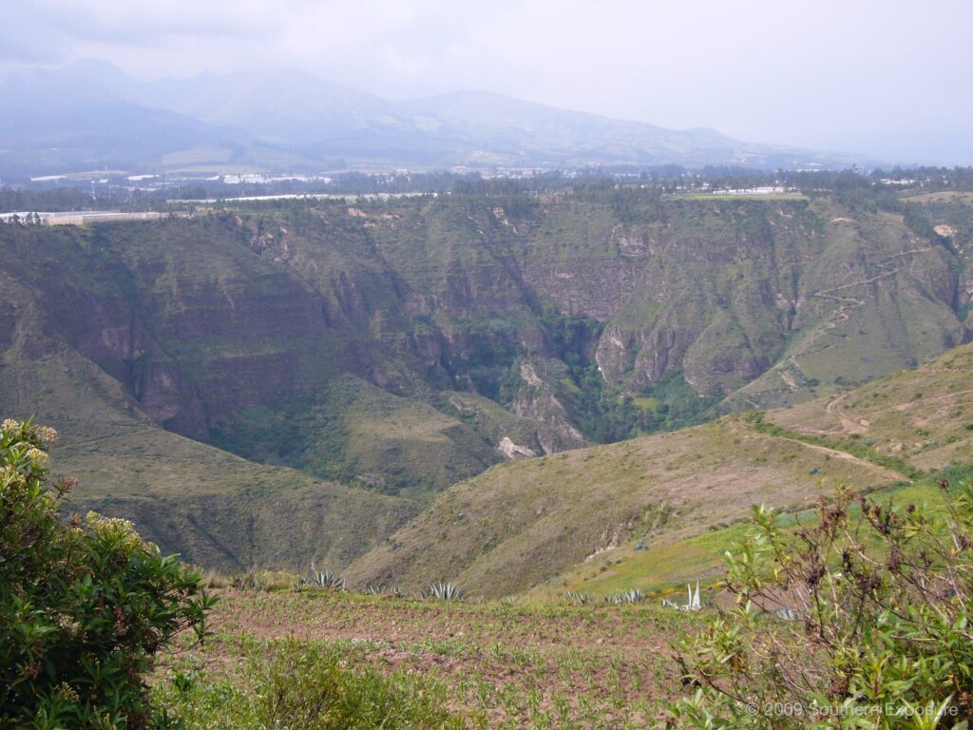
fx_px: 1518
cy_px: 365
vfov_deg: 27.0
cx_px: 486
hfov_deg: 35.5
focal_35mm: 54
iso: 80
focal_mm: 8.8
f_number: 8
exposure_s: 1/125
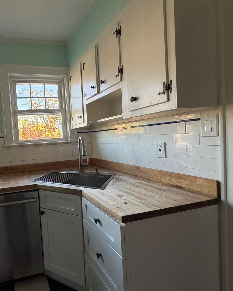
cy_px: 147
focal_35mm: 19
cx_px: 44
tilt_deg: -2.2
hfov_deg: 64.1
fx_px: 164
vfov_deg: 83.3
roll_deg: +2.7
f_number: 2.2
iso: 250
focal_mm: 2.22
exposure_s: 1/121
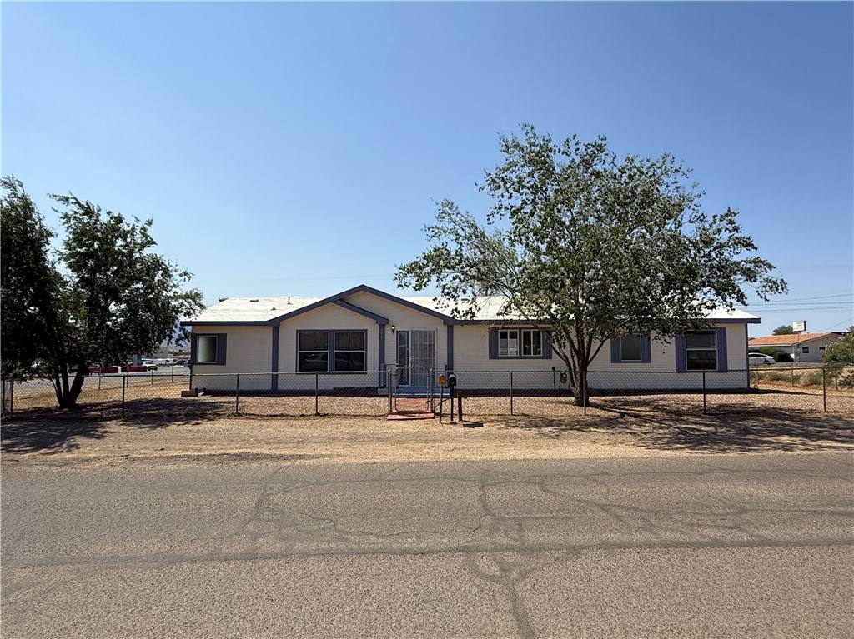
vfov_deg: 65.9
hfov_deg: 81.8
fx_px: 493
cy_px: 320
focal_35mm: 20
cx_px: 427
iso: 50
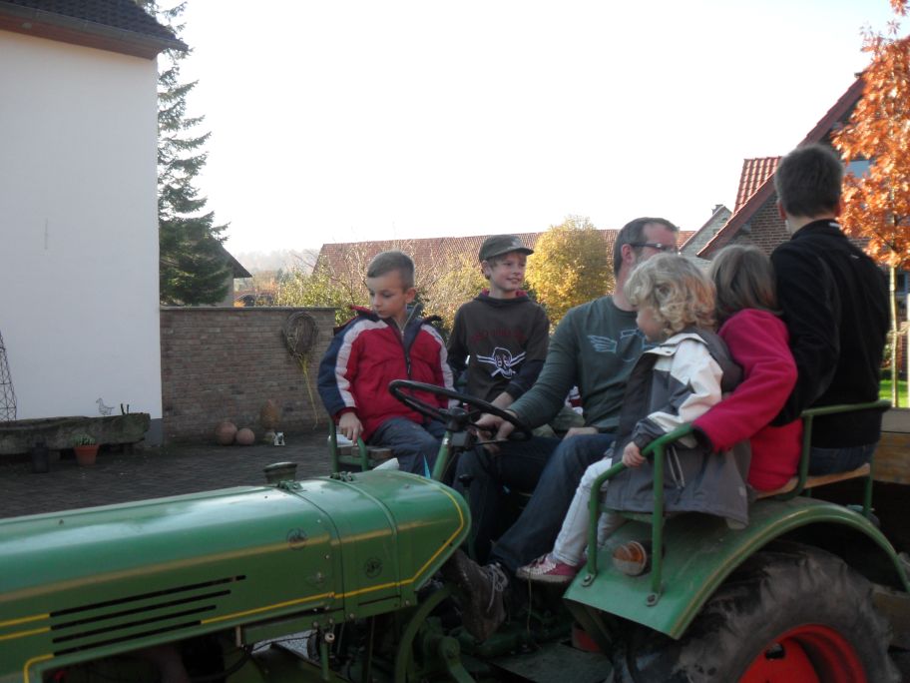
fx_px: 920
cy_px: 342
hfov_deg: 52.6
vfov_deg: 40.7
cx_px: 455
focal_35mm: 35
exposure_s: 1/250
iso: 100
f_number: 2.8
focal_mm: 6.2
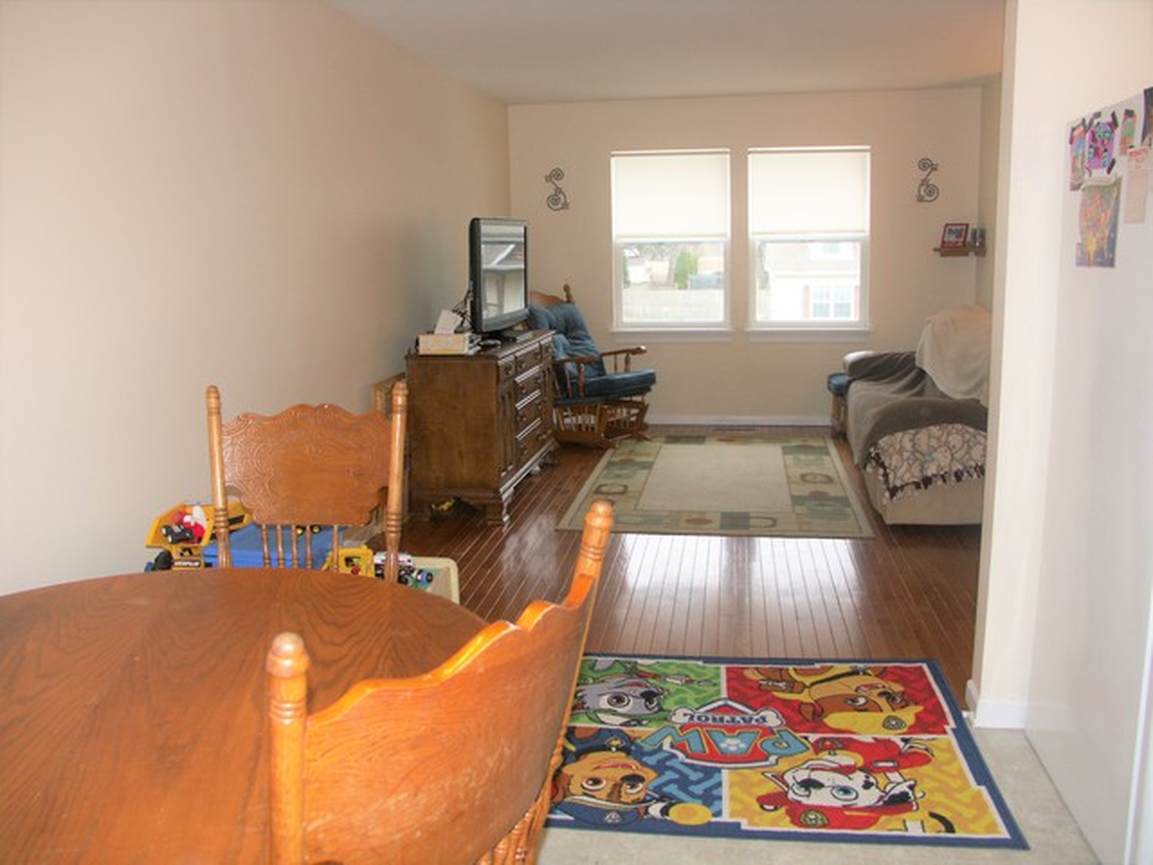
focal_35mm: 28
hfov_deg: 63.4
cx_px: 576
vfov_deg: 49.7
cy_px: 432
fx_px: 933
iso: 200
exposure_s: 1/50
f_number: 2.8
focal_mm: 7.21
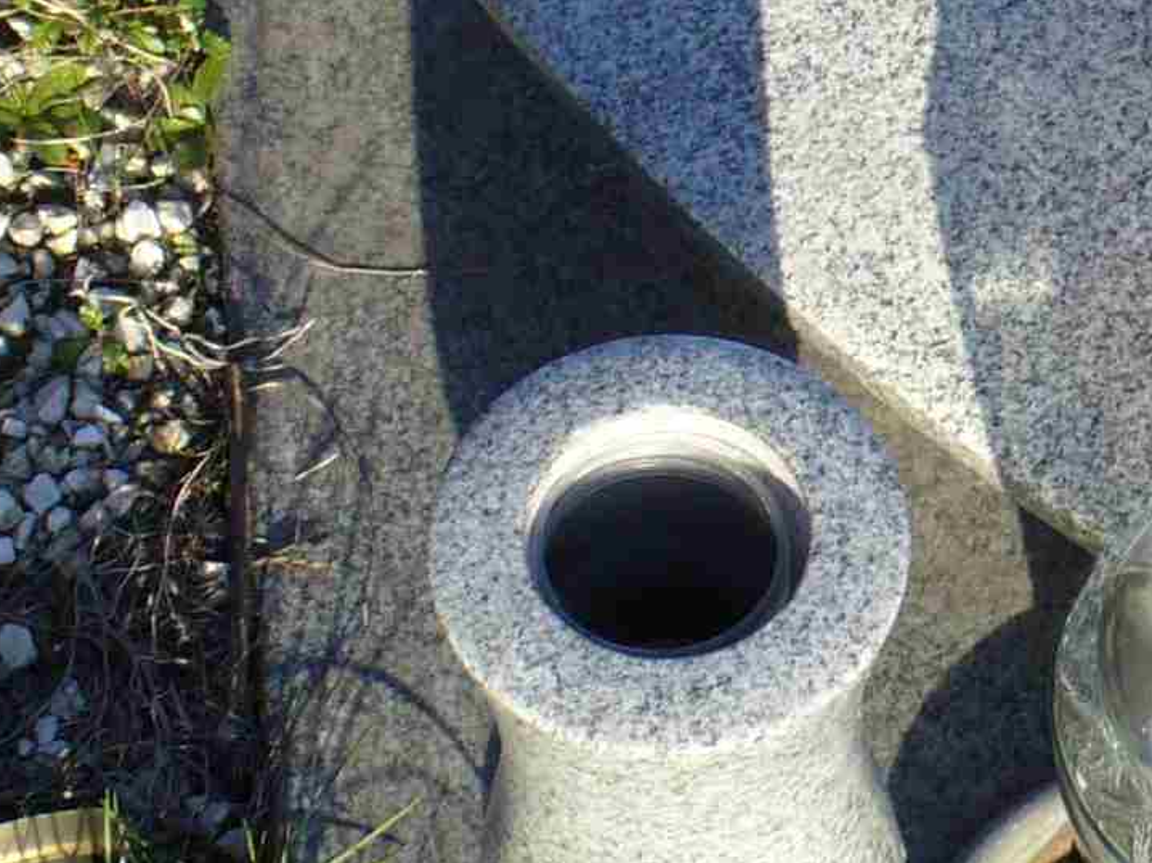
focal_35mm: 132
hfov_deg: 14.5
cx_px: 1386
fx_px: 4391
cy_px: 151
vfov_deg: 11.2
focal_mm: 6.1
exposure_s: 1/125
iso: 80
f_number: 5.6
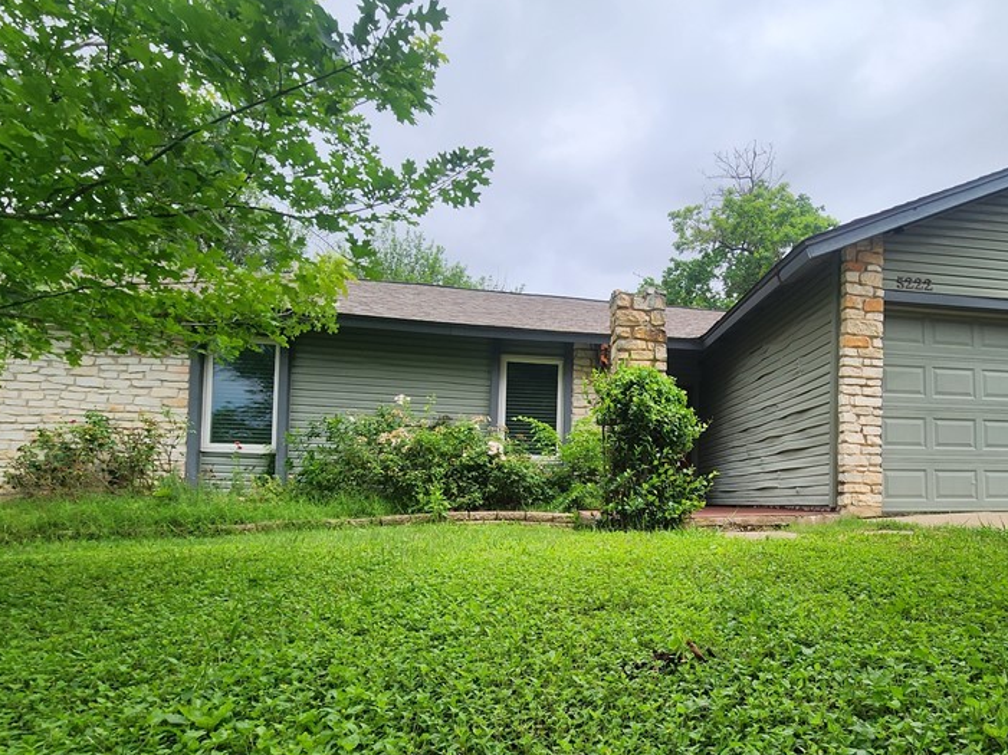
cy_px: 473
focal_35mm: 19
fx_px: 553
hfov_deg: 82.7
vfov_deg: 67.6
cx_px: 644
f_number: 2.2
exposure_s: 1/2071
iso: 50
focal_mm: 2.2
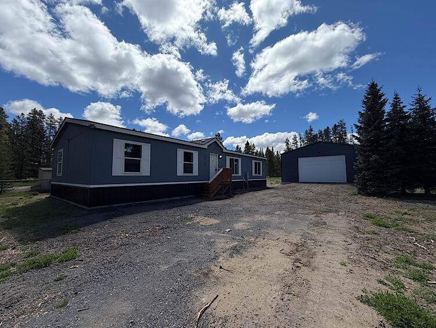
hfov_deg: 102.0
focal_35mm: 14
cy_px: 164
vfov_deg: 85.7
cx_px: 218
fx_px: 176
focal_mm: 2.22
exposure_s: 1/1211
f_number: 2.2
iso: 25
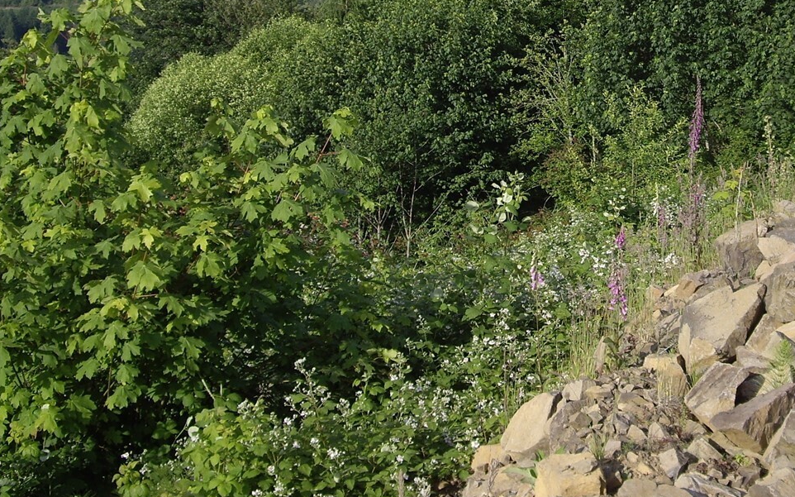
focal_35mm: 67
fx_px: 1451
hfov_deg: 29.8
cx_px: 653
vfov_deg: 19.2
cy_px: 98
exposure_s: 1/160
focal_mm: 7.9
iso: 50
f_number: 5.6
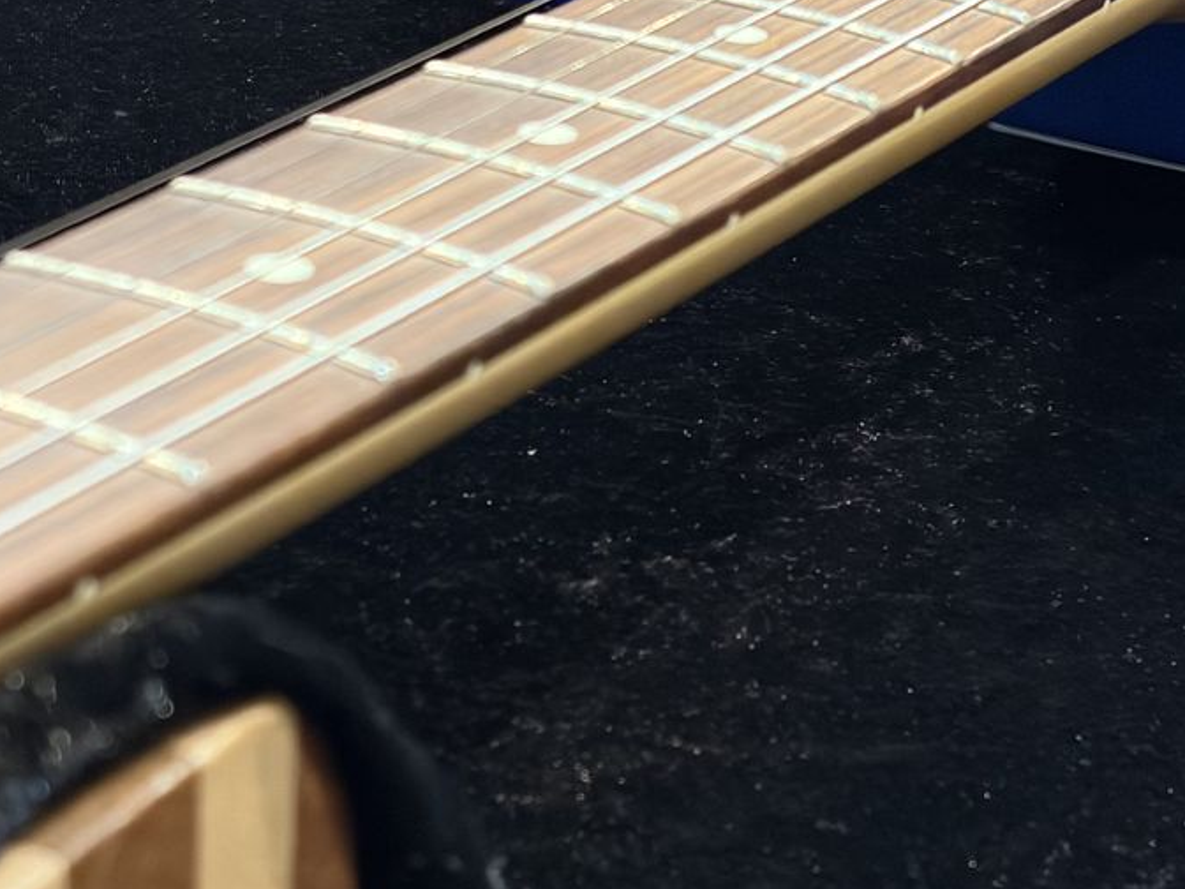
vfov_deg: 14.9
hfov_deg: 19.8
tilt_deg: -28.3
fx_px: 3389
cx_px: 527
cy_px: 540
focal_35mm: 99
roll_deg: -1.4
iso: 160
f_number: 1.6
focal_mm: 5.96
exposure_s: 1/40
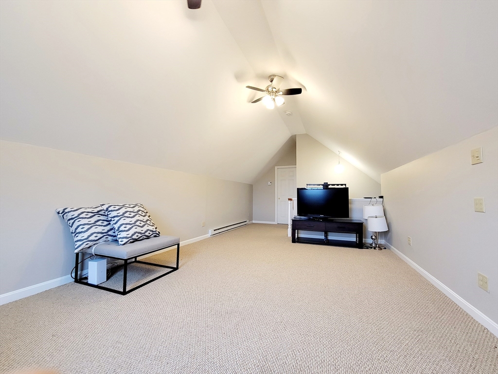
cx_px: 249
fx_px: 187
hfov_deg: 106.2
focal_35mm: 13
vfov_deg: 89.9
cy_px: 187
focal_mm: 2.2
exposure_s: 1/60.2
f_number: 2.2
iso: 250
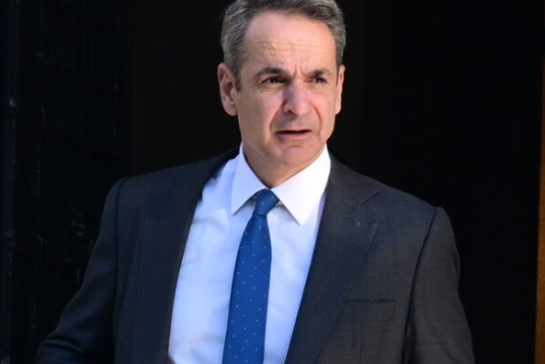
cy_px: 245
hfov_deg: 4.0
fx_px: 7845
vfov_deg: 2.7
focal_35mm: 518
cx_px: 313
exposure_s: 1/400
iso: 500
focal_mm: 200
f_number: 7.1
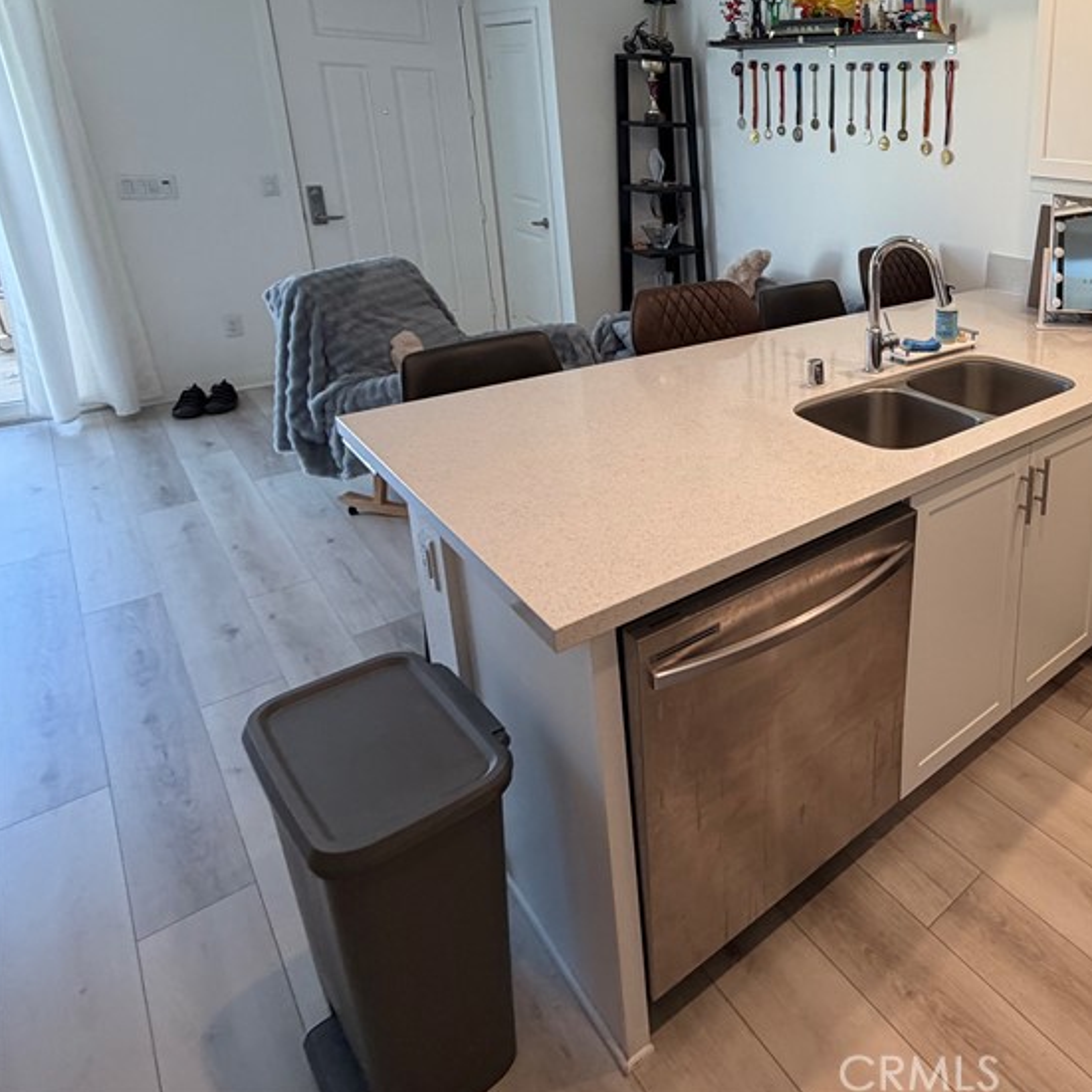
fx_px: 821
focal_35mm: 23
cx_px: 961
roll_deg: -0.8
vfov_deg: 65.0
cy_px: 341
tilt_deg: -15.2
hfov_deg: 58.6
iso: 200
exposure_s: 1/120
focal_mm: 2.22
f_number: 2.2
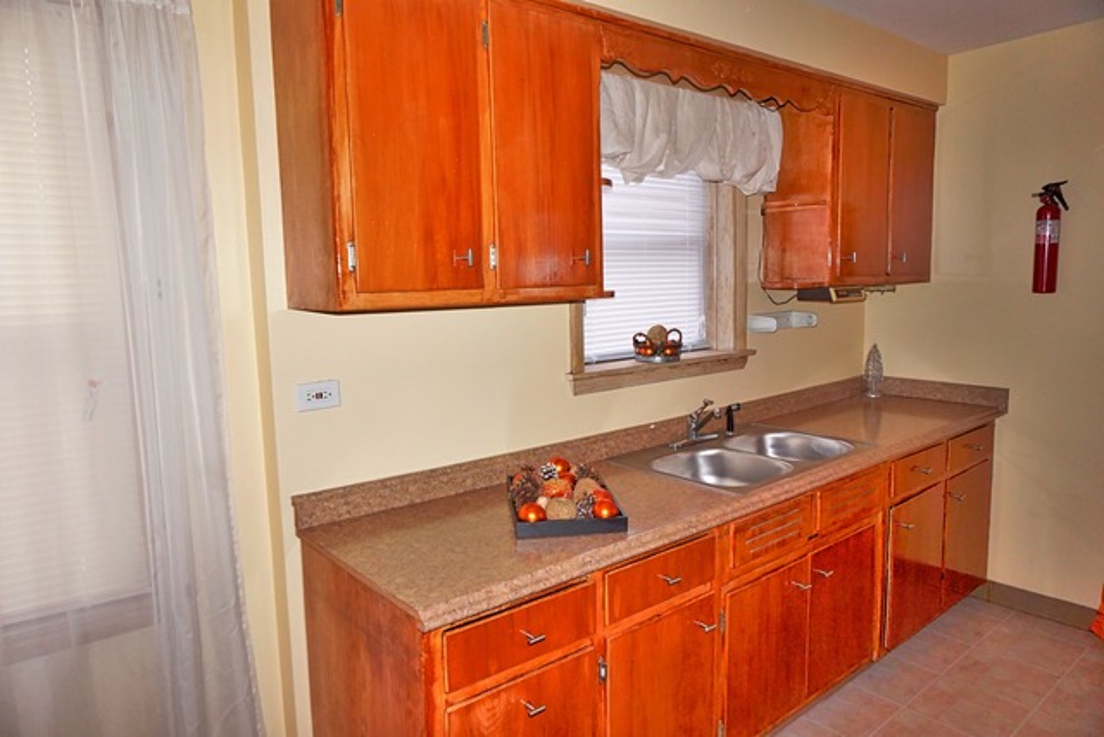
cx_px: 552
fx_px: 736
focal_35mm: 24
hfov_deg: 73.7
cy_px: 368
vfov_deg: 53.2
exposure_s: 1/100
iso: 800
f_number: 3.5
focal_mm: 16
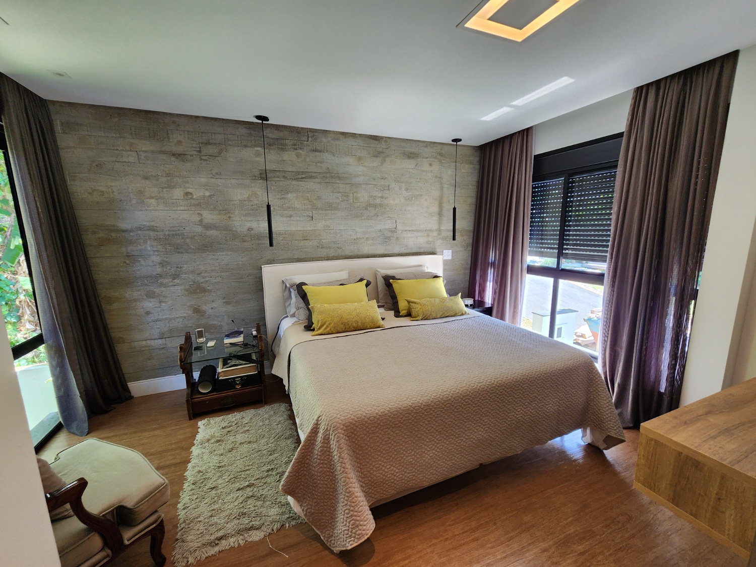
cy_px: 284
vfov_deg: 89.9
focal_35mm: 13
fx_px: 284
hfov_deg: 106.2
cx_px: 378
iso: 160
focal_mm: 2.2
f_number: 2.2
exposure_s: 1/60
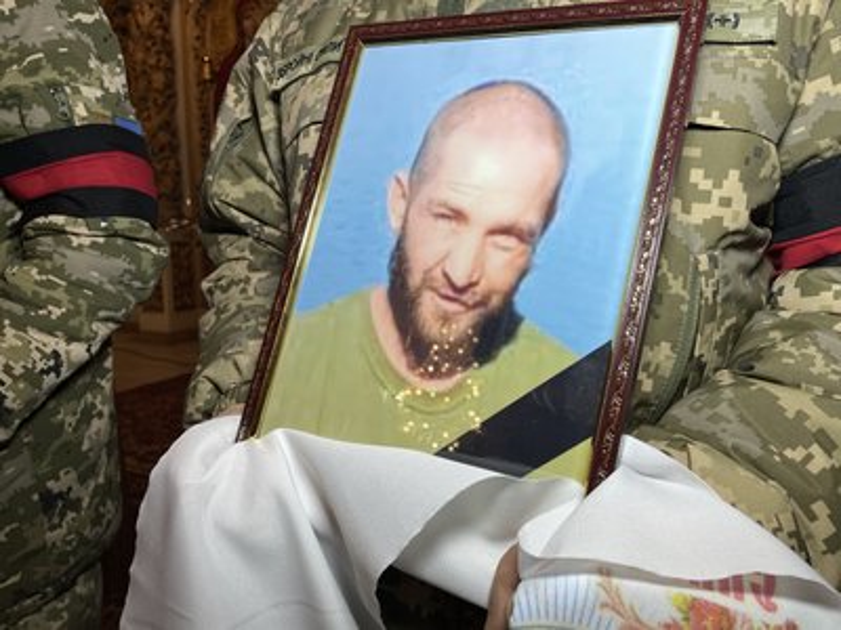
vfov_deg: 53.1
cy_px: 315
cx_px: 420
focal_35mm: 26
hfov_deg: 67.3
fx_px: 632
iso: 32
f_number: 1.6
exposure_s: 1/112
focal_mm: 4.2
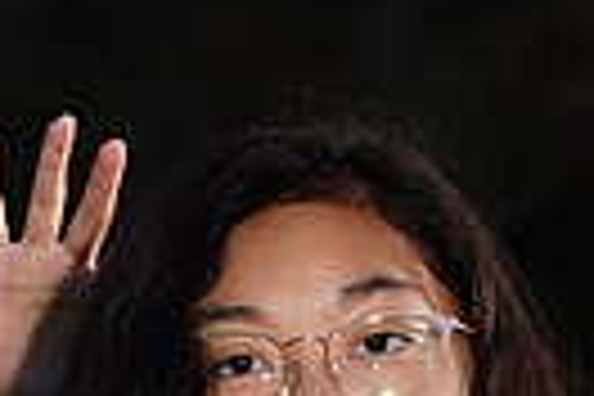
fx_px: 13397
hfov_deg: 2.5
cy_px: 520
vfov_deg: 1.7
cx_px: 216
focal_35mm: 812
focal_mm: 185
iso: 200
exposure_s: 1/250
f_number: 9
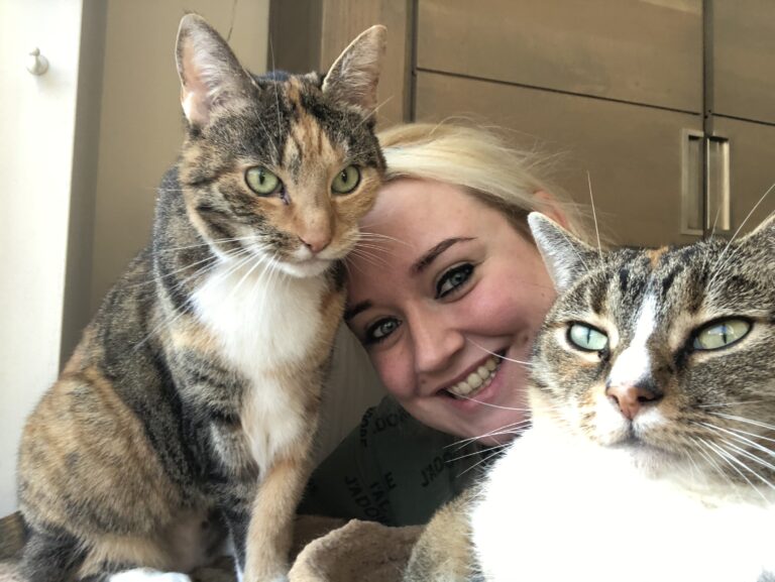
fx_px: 717
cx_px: 388
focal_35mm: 32
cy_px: 291
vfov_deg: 44.2
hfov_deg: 56.8
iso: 125
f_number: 2.2
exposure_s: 1/120
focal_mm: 2.87
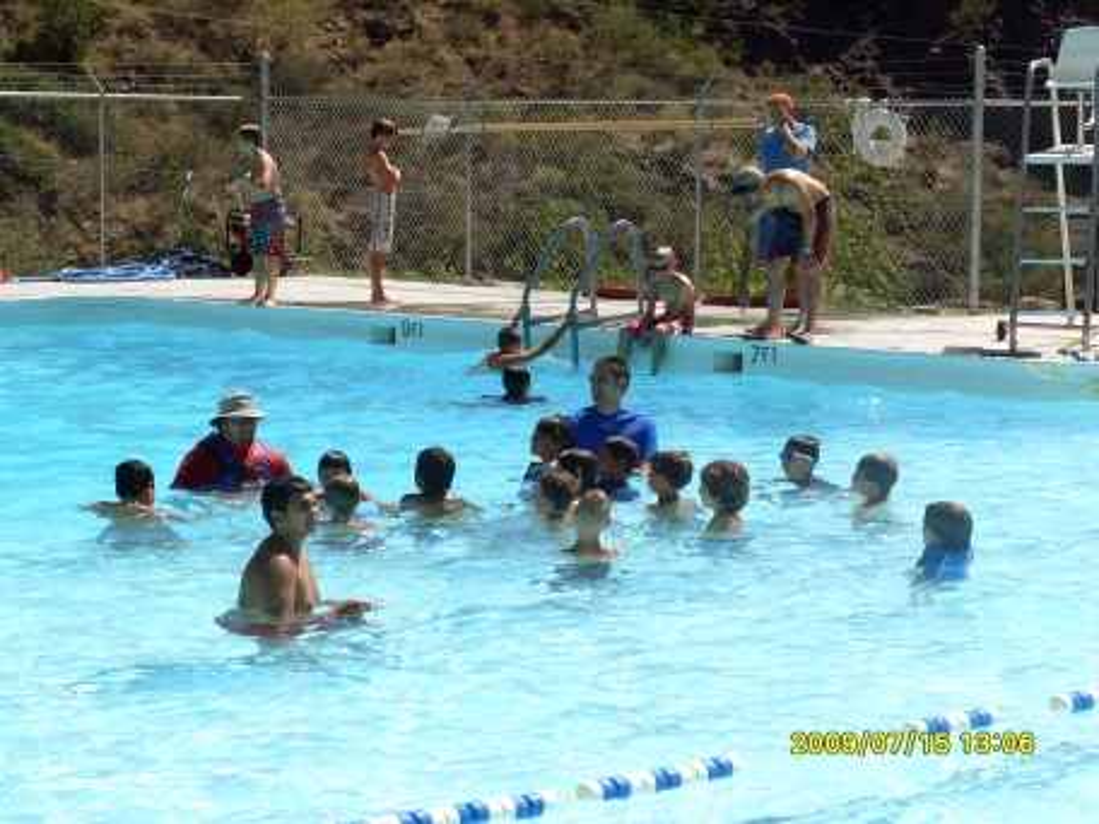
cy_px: 412
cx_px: 550
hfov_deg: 18.7
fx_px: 3334
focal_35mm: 105
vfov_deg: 14.1
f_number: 6
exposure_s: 1/500
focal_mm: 23.3
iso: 80
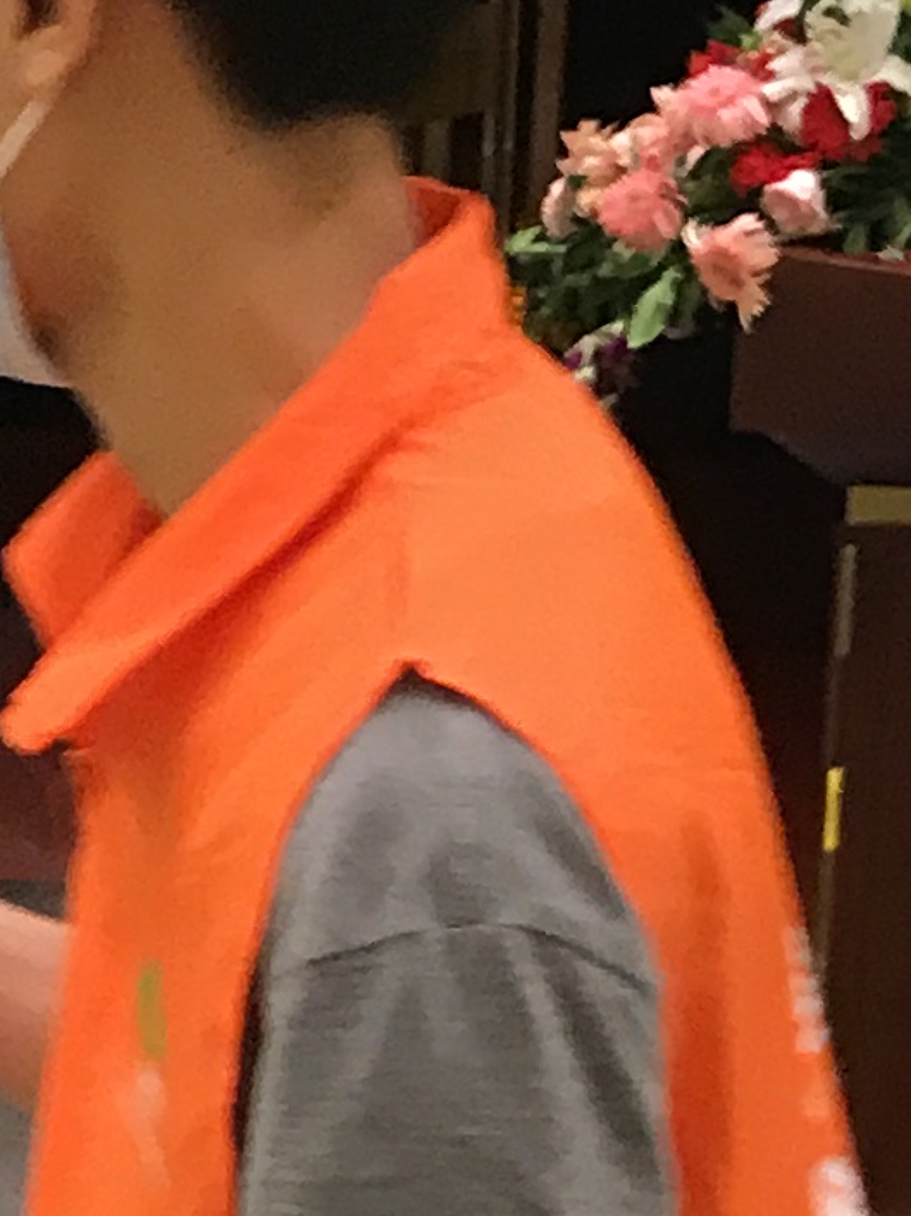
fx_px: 5618
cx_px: -715
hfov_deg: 8.9
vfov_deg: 12.1
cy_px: 1462
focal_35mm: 160
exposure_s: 1/17
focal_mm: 3.99
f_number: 1.8
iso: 64
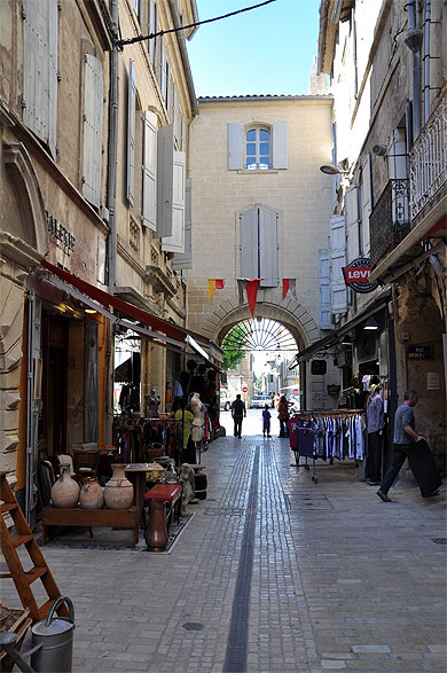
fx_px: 616
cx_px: 224
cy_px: 336
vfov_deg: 57.3
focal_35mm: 33
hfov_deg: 39.9
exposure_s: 1/125
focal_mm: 22
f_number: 5.6
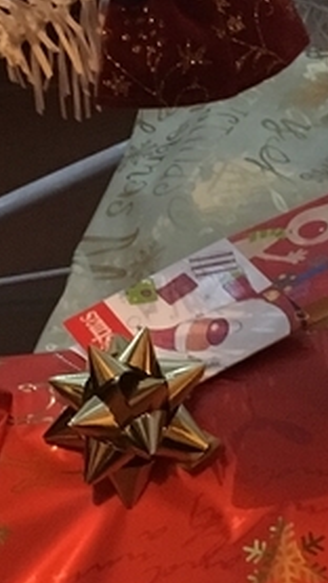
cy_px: 261
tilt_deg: -24.9
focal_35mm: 117
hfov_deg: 10.4
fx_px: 1807
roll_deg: +3.8
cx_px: 135
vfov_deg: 18.3
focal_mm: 4.15
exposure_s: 1/17
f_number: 2.2
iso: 320
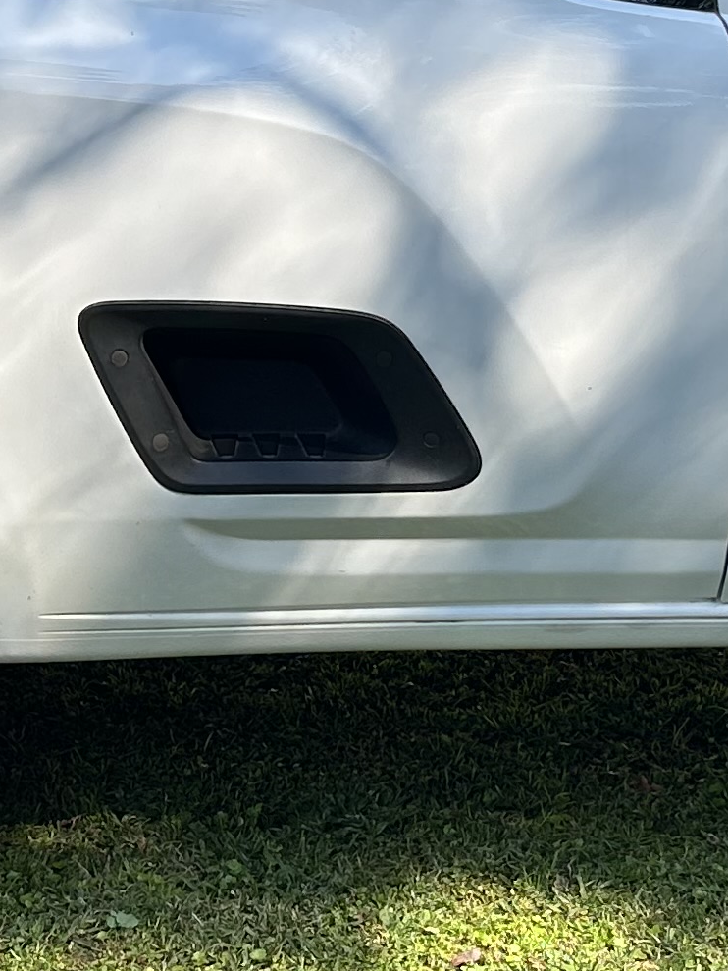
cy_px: 154
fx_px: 2972
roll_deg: -4.3
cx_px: 514
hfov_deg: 13.9
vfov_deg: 18.3
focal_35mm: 106
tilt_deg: -10.6
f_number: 1.5
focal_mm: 5.7
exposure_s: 1/1344
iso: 50
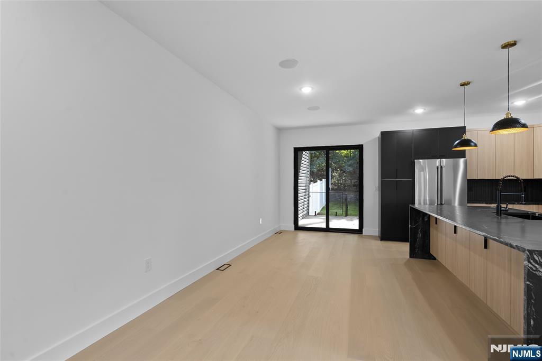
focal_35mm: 16
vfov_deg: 73.8
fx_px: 241
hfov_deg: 96.7
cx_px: 271
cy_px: 180
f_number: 9
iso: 1600
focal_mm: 16
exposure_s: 1/15
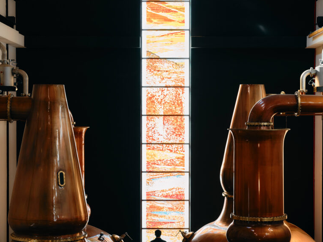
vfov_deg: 17.4
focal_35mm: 85
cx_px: 162
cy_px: 134
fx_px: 793
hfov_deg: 23.0
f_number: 5.6
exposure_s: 1/200
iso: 2000
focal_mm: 80
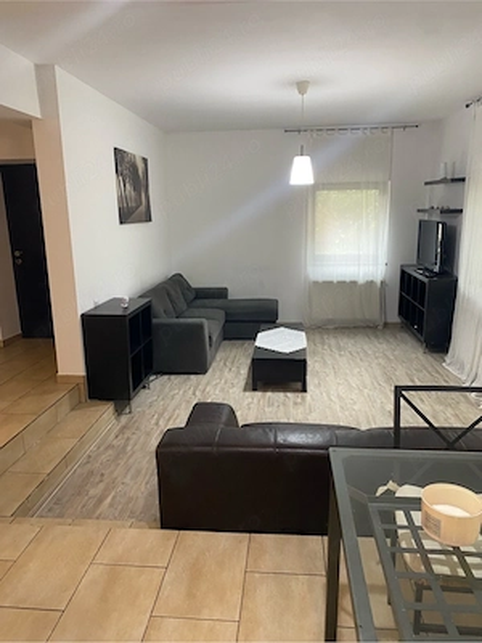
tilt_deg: -11.8
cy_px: 322
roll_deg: +1.0
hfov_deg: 53.1
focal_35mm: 26
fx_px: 483
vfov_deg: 67.3
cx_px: 241
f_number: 1.8
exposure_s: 1/50
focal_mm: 4.25
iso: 250
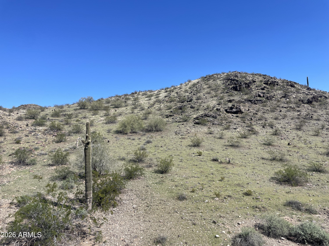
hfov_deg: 67.3
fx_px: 247
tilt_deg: +5.0
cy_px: 123
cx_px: 164
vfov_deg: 53.1
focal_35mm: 26
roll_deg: +2.3
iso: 32
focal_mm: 4.2
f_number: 1.6
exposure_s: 1/3300
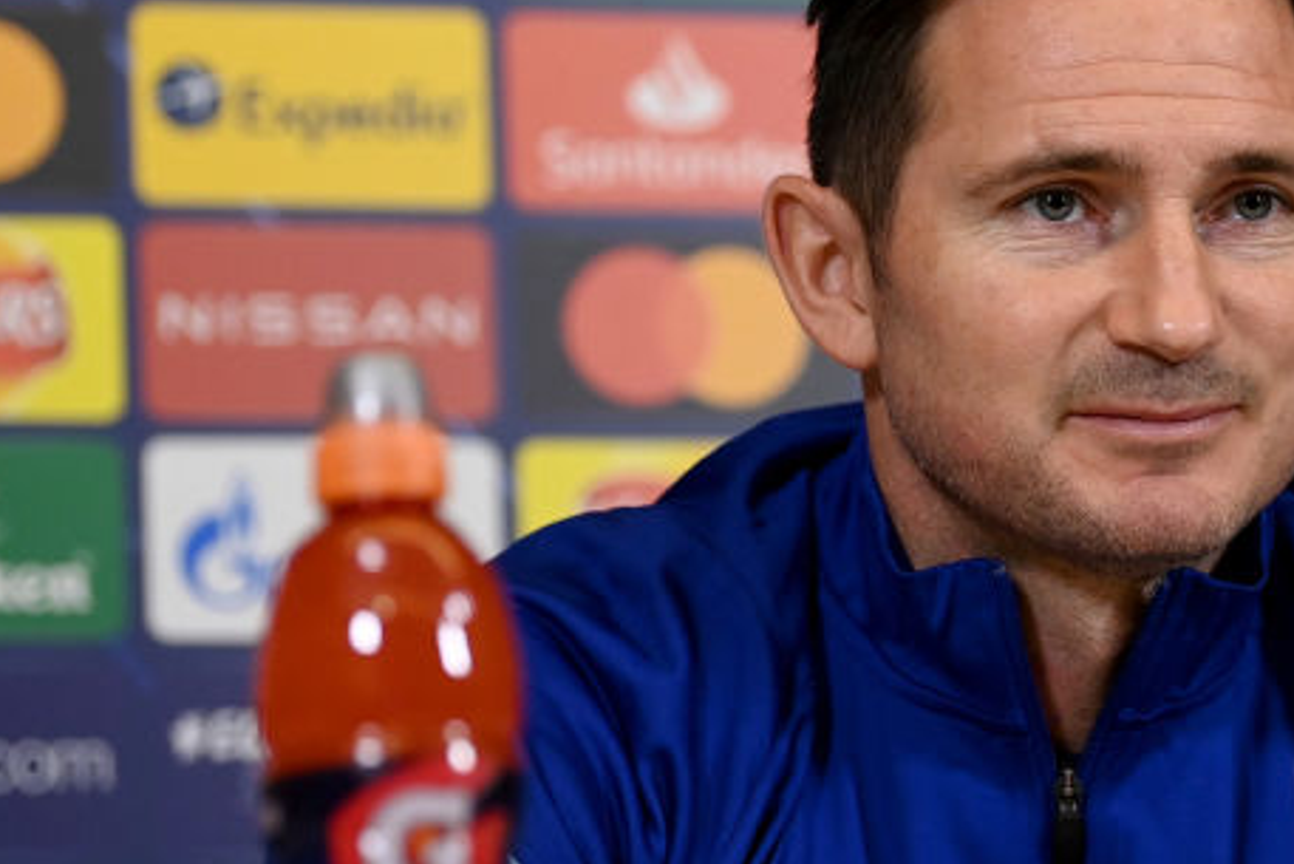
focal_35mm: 336
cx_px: 1186
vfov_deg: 4.1
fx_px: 12080
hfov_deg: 6.1
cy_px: 316
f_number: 2.8
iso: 3200
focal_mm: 150
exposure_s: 1/500
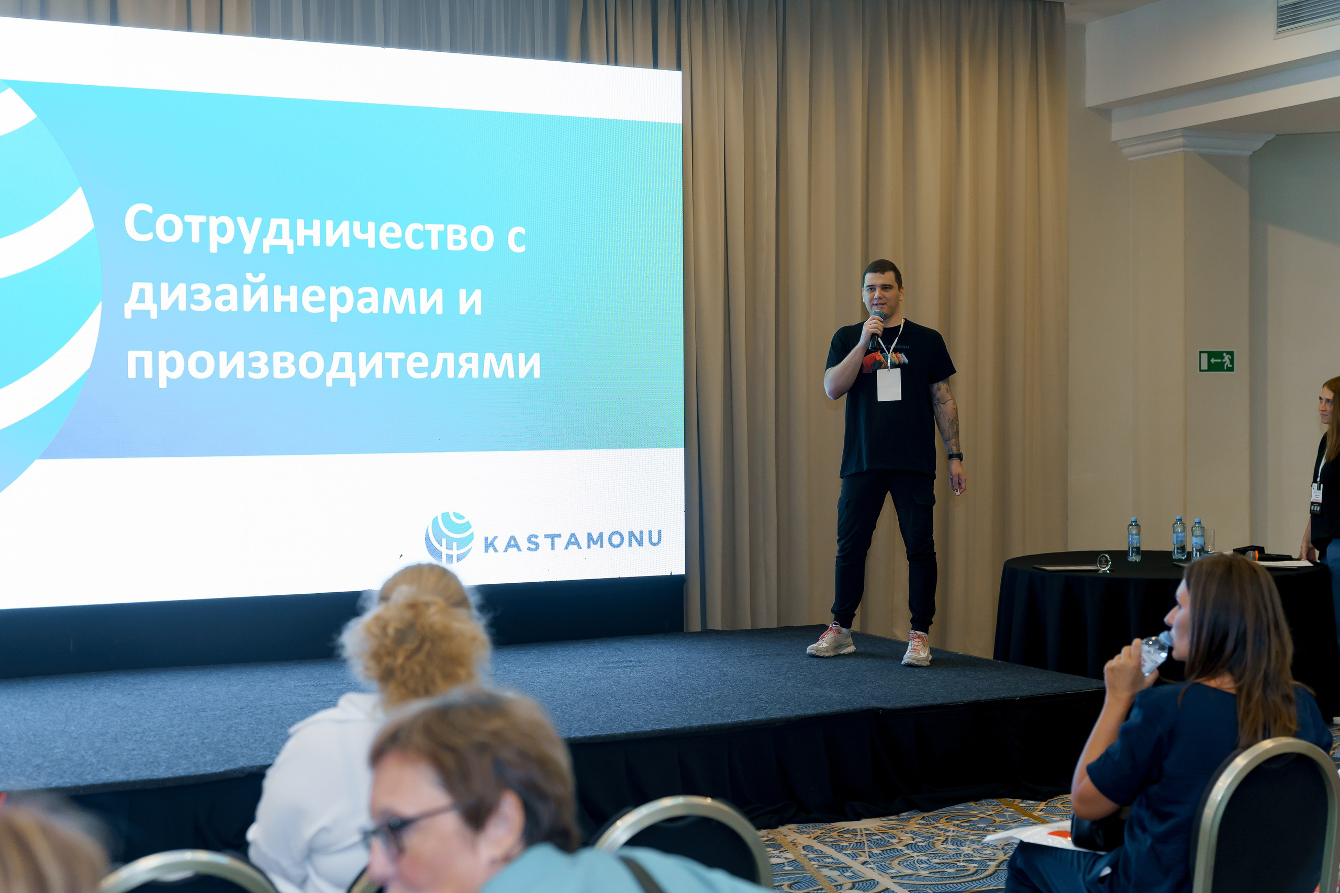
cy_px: 446
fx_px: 1787
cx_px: 670
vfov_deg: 28.1
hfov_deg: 41.1
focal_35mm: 48
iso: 1000
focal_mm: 48
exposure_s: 1/125
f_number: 3.5
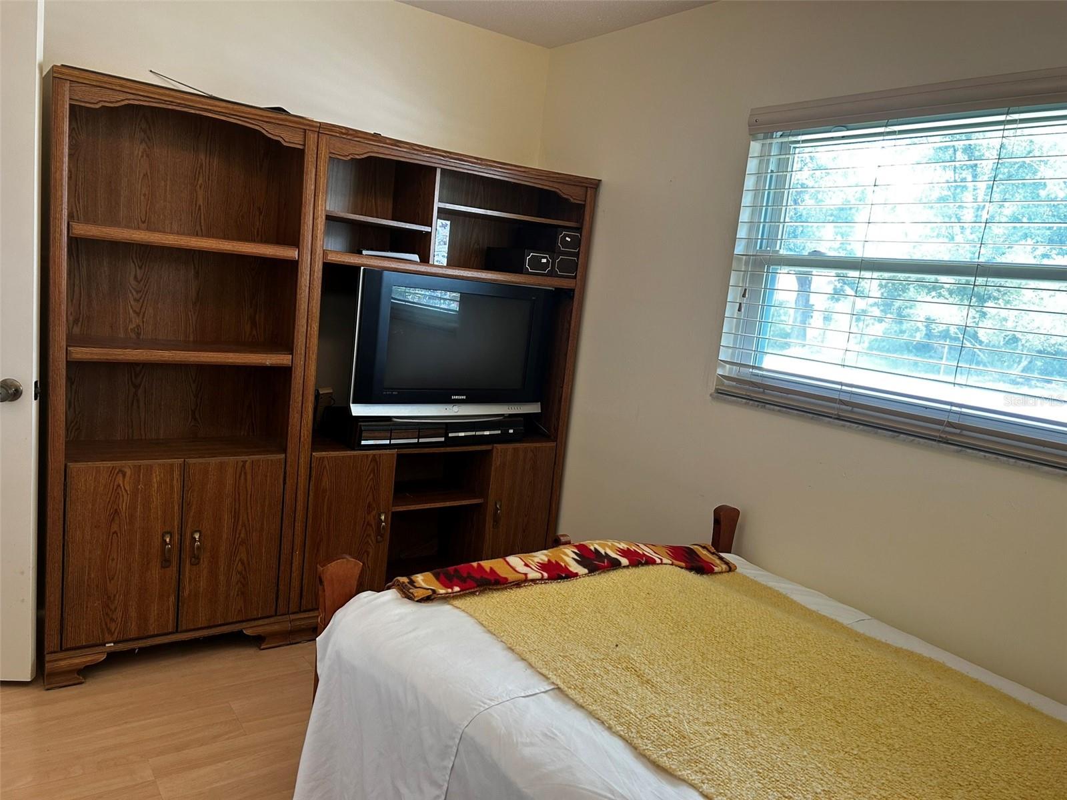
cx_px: 534
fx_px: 801
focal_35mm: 26
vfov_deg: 53.1
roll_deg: -5.8
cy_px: 400
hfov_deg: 67.3
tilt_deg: -8.5
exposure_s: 1/60
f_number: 1.5
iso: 80
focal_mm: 5.7
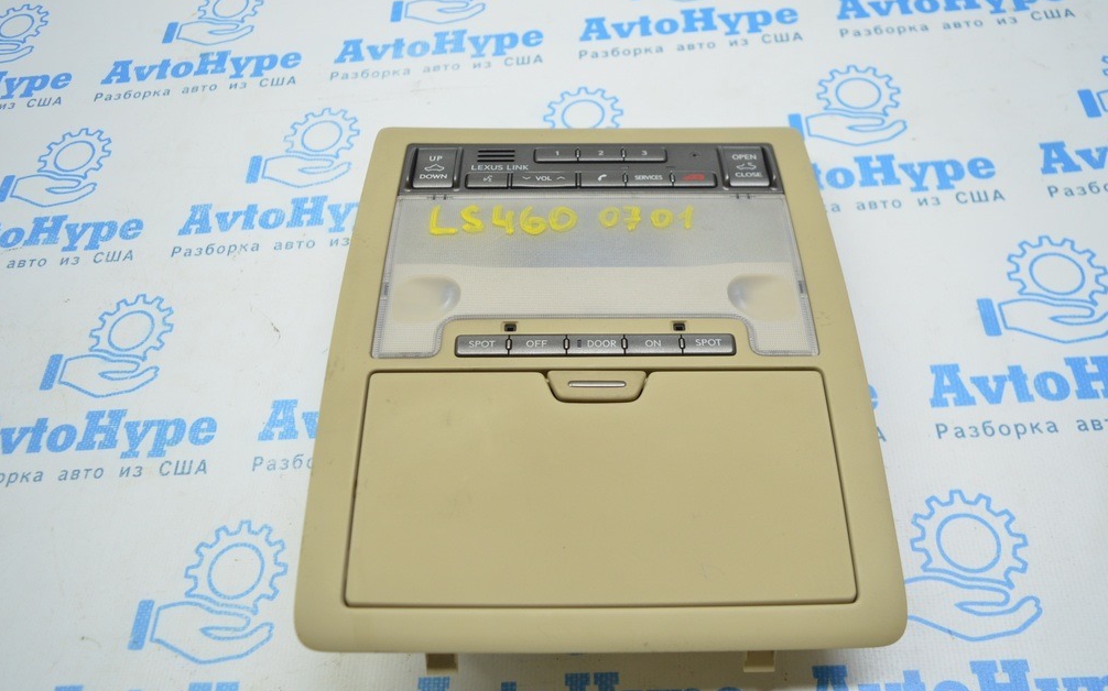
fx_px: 845
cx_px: 553
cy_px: 341
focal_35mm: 28
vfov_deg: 44.5
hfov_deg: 66.5
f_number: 3.5
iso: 400
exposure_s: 1/60
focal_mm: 18
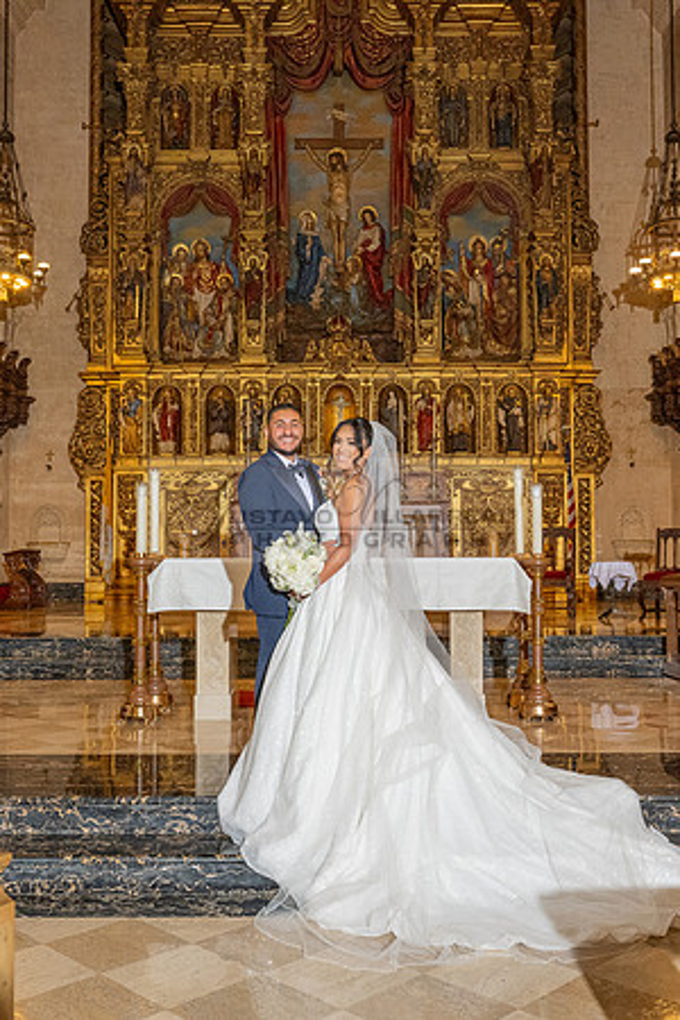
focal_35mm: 36
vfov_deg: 53.1
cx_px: 340
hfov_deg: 36.9
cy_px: 510
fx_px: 1020
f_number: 6.3
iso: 2000
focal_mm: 24
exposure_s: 1/200
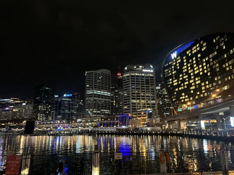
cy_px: 88
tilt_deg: +12.1
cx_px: 117
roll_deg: -0.6
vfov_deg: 53.1
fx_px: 176
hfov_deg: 67.3
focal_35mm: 26
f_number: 1.5
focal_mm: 5.7
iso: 500
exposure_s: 1/25
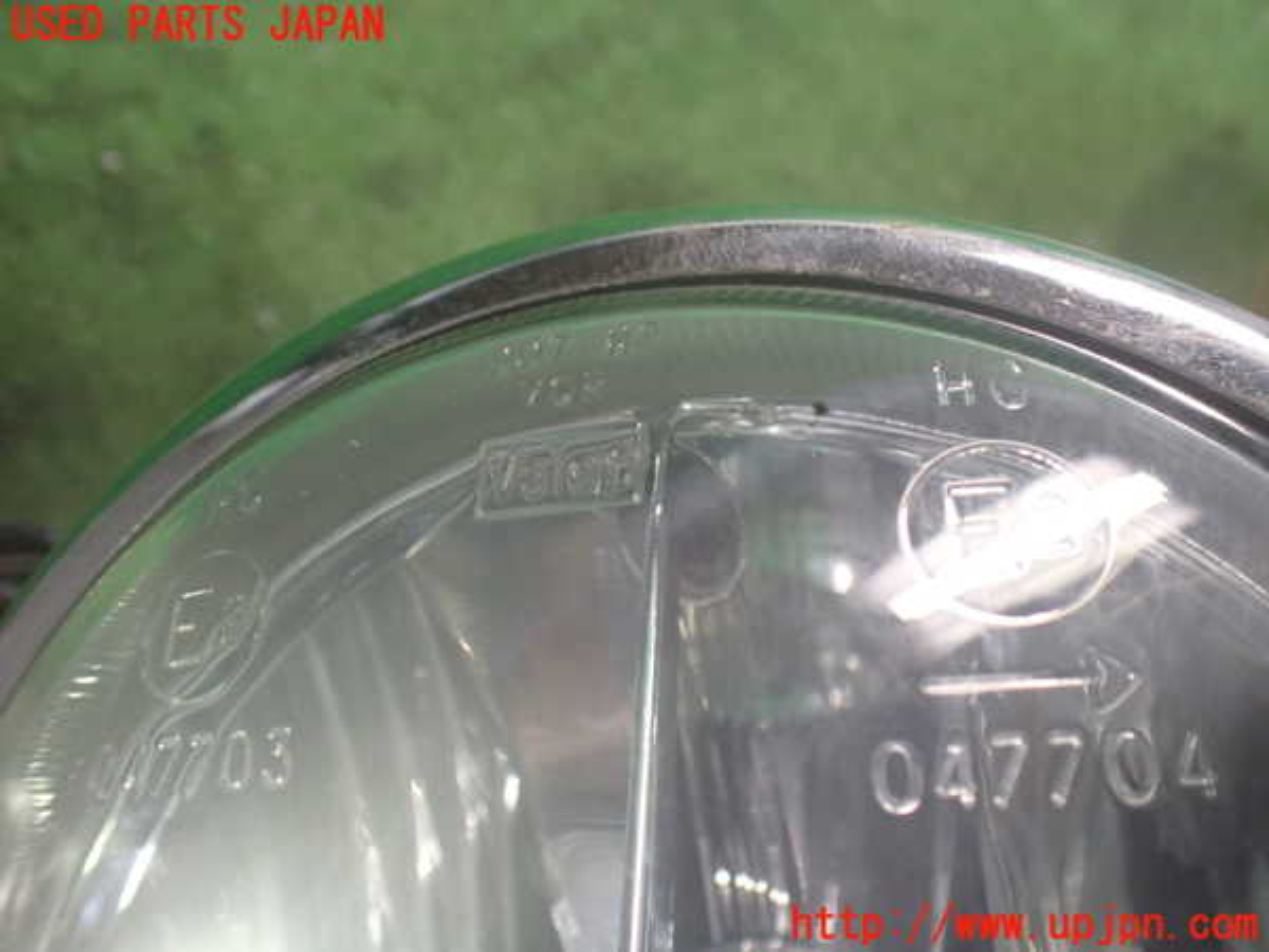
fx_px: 1100
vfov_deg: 46.8
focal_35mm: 30
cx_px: 634
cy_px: 476
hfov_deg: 60.0
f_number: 2.3
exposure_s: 1/80
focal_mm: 5.4
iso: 800
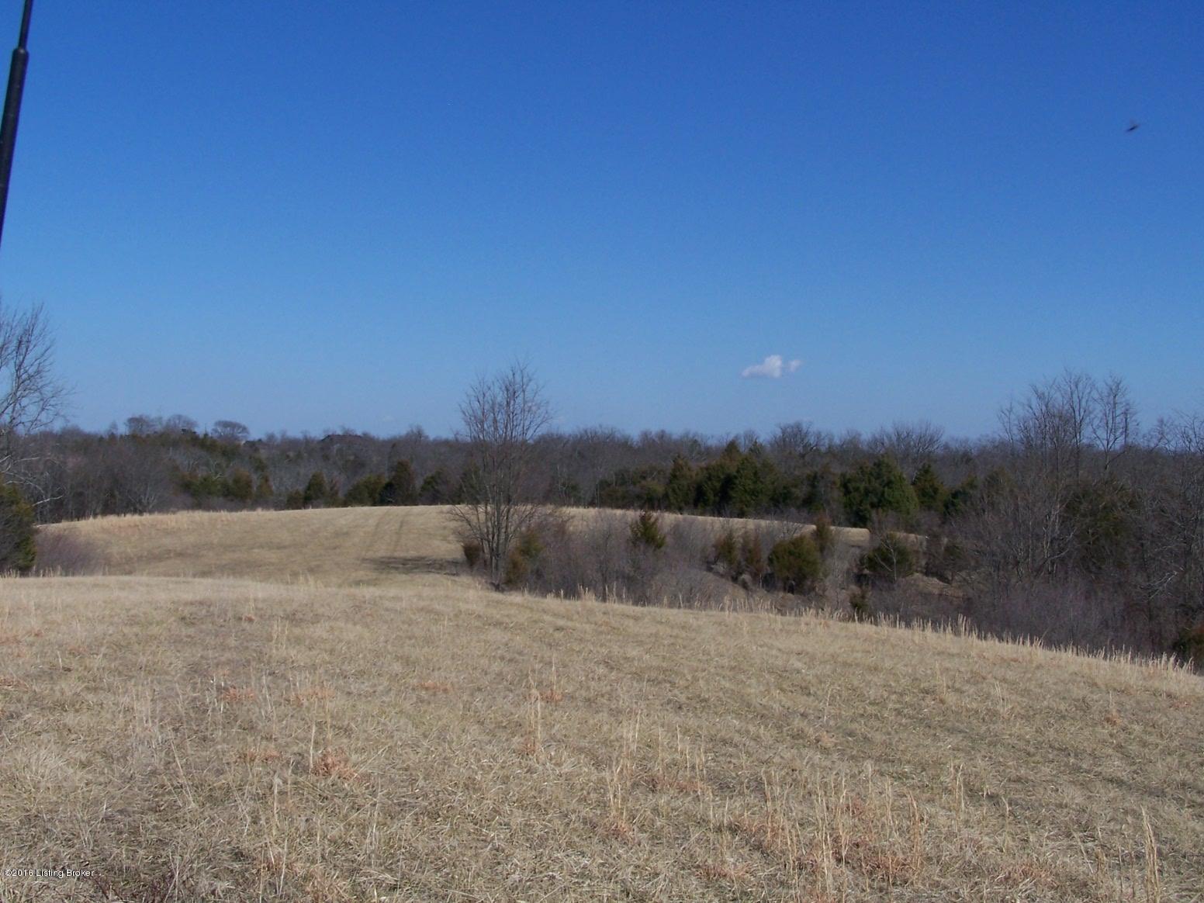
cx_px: 602
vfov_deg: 30.3
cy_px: 452
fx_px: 1670
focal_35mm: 48
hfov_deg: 39.7
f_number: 5.6
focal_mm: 8
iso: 80
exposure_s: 1/640
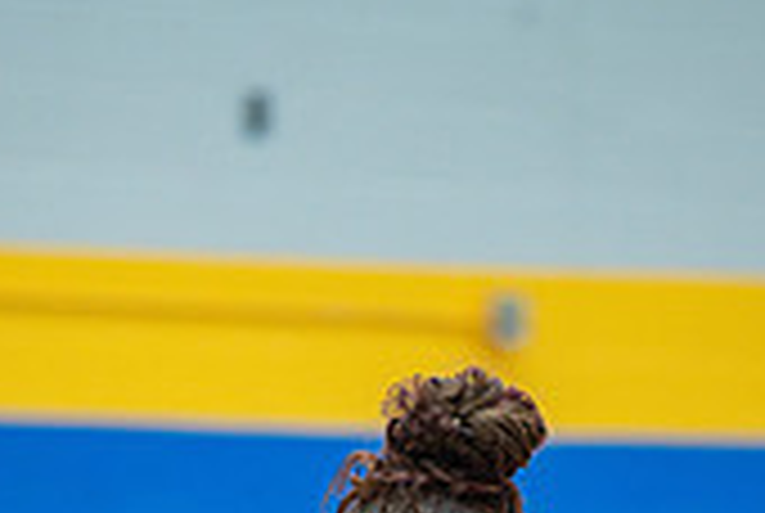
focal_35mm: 528
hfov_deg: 3.9
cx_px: 441
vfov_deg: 2.6
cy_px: 963
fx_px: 11239
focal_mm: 200
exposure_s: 1/500
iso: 3600
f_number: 4
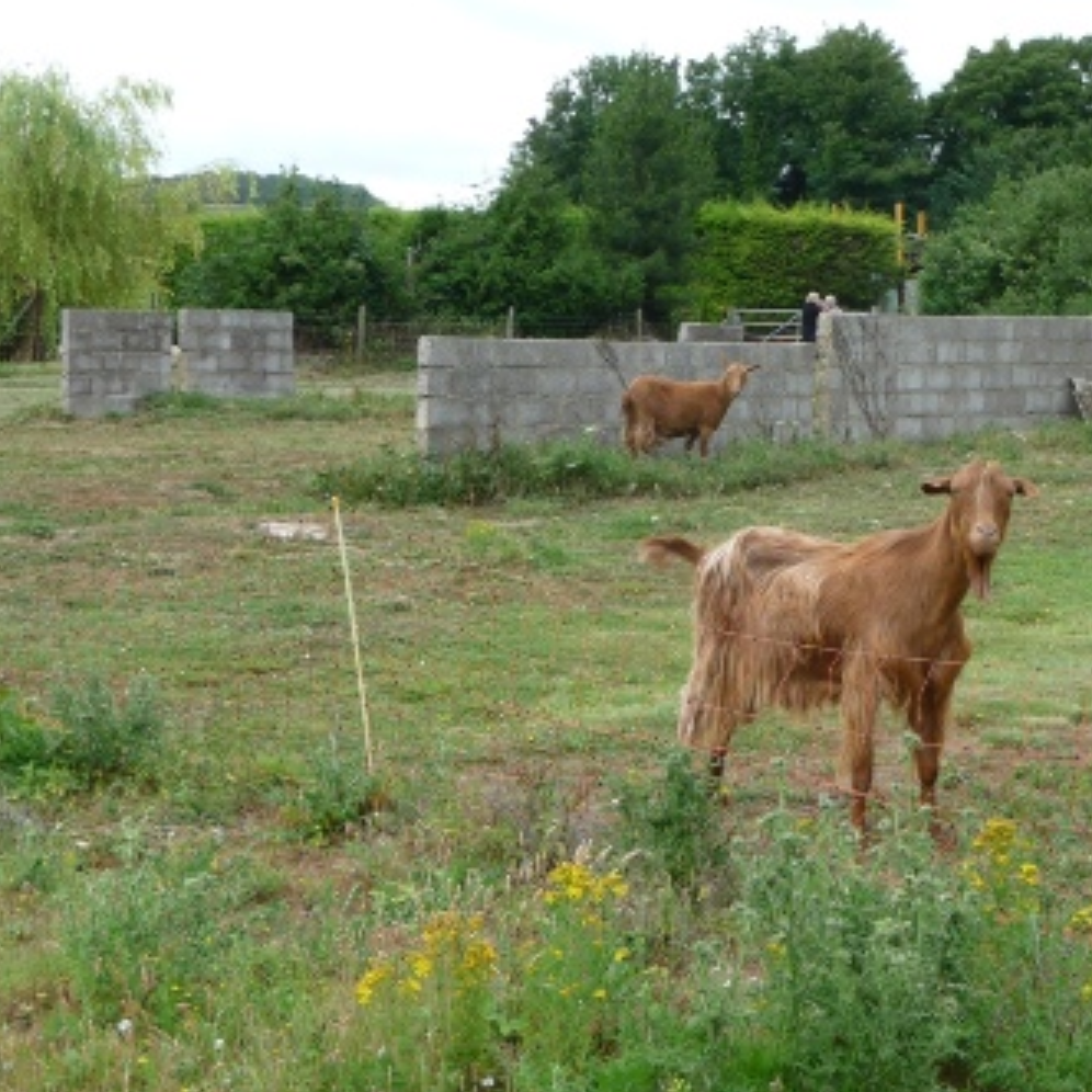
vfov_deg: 20.2
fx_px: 3069
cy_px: 543
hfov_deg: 20.2
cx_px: 622
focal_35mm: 86
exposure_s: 1/125
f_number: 4.6
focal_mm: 12.2
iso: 100
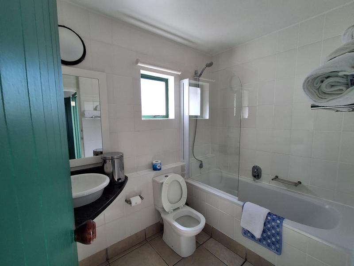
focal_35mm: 16
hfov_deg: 94.5
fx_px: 164
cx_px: 177
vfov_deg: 78.1
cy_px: 133
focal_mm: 1.64
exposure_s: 1/100
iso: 50
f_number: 2.2
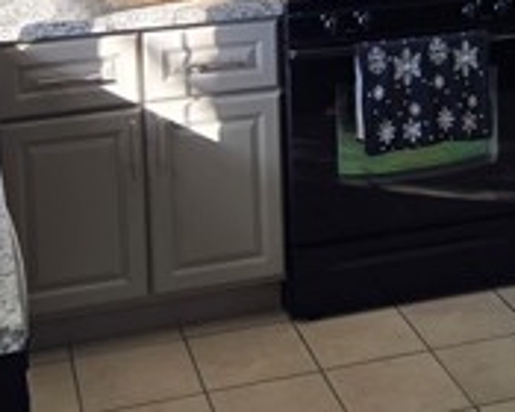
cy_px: -129
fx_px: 1250
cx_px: 368
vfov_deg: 17.5
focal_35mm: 82
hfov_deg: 23.1
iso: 25
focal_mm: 5.4
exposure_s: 1/152
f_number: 1.8
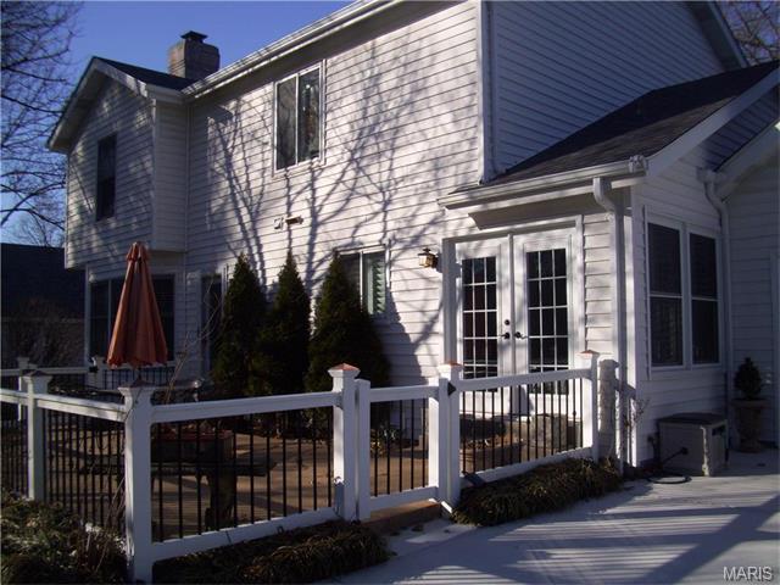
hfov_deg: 56.8
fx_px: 721
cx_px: 390
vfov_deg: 44.2
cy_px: 292
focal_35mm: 32
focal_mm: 5.7
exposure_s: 1/320
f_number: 5.6
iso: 80
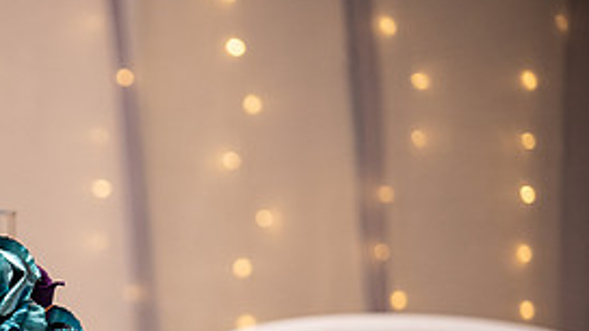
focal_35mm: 134
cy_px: 371
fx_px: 2093
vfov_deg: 9.0
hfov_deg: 15.6
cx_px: -35
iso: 250
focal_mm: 60
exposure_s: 1/125
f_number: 4
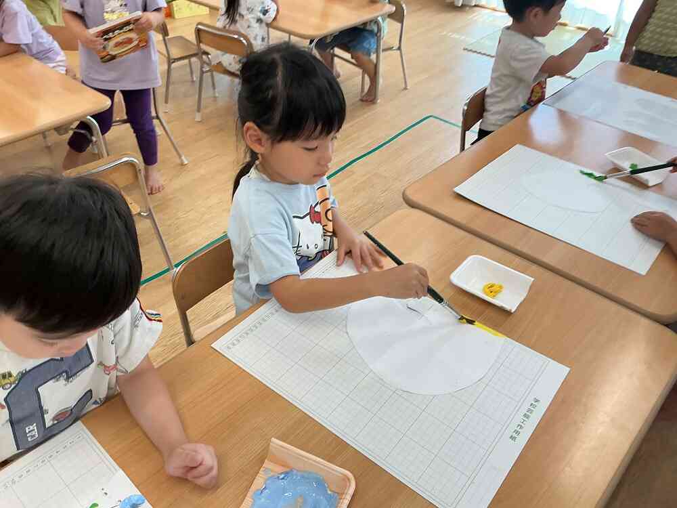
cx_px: 338
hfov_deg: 61.7
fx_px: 567
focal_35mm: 29
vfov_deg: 48.2
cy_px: 254
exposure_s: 1/120
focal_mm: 3
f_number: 1.8
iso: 40
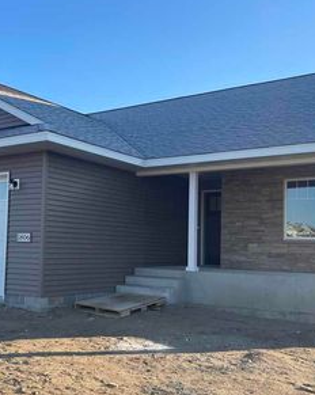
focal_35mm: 42
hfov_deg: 35.3
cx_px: 109
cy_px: 215
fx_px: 490
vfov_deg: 43.8
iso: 32
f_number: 1.6
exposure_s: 1/1098
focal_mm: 5.1
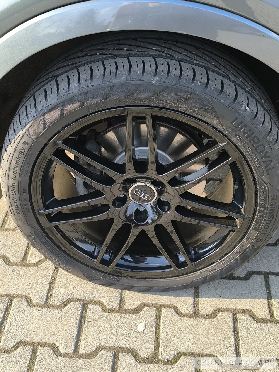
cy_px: 186
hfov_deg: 31.5
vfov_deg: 41.2
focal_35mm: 46
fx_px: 494
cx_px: 140
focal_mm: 6.14
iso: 50
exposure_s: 1/116
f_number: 1.65
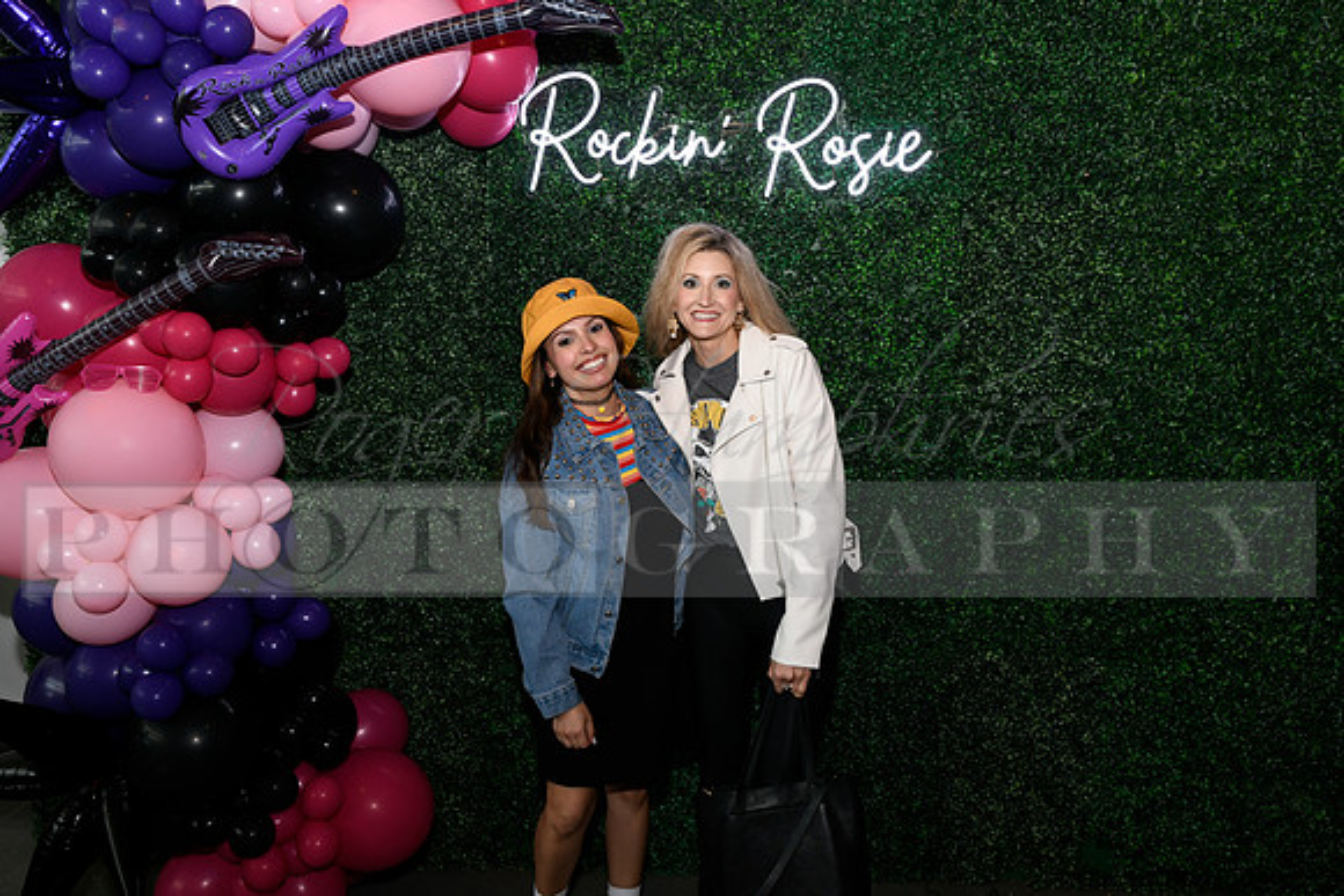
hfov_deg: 63.6
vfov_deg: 45.0
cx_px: 672
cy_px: 448
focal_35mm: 29
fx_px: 1083
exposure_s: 1/60
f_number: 6.3
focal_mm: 29
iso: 500
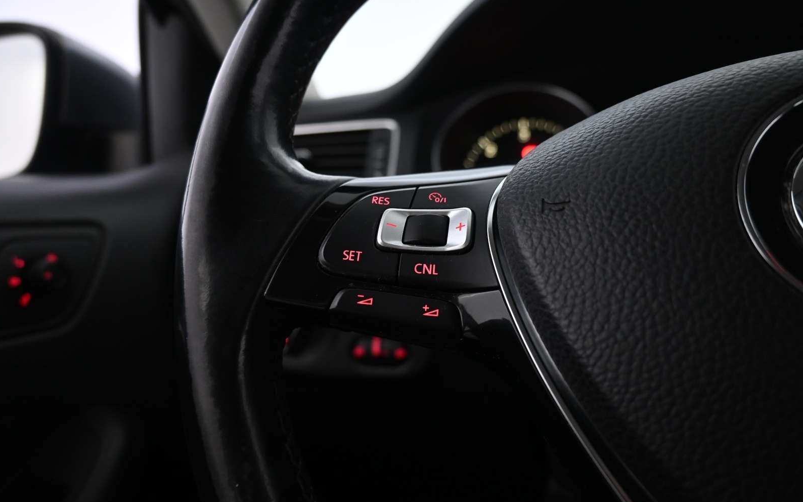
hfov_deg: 69.4
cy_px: 264
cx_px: 396
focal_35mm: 27
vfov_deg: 46.7
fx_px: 580
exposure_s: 1/25
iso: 1000
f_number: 3.5
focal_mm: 17
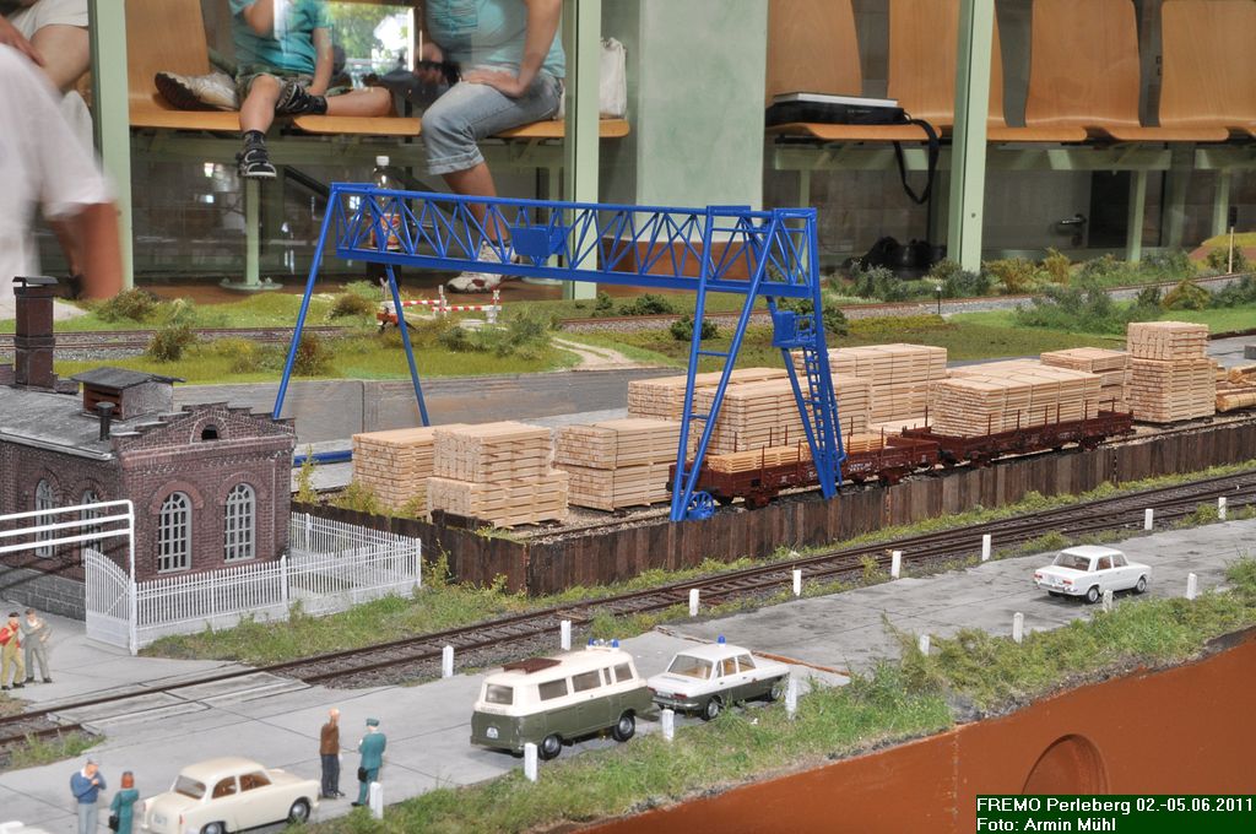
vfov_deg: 18.1
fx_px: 2613
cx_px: 628
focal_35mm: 75
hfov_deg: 27.0
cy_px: 417
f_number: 32
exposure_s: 1/1.3
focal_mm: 50
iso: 400
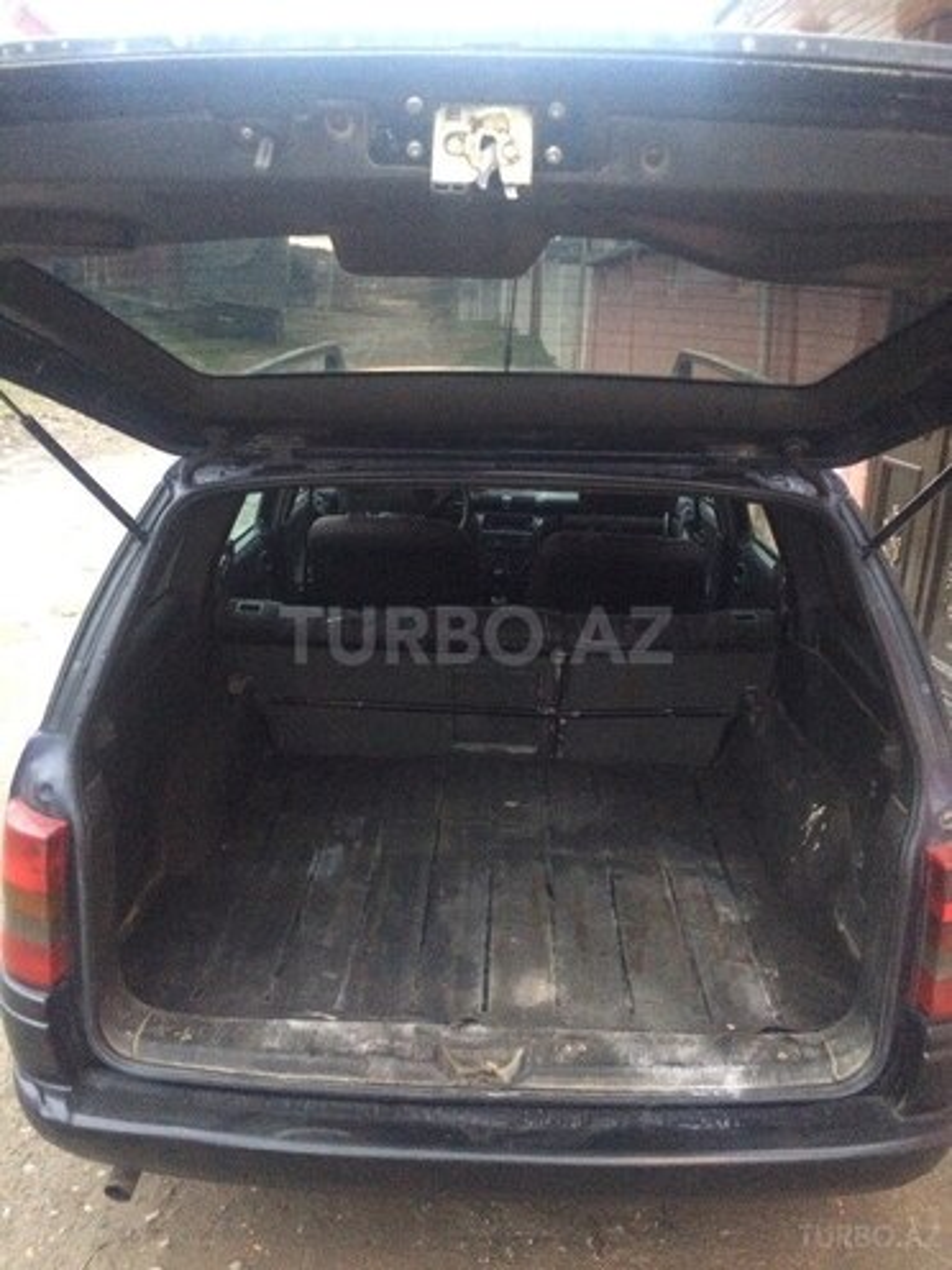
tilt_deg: -15.3
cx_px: 476
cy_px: 635
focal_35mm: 29
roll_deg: -1.9
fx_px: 1063
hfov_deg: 48.2
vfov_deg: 61.7
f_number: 2.2
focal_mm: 4.15
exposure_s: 1/17
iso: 500
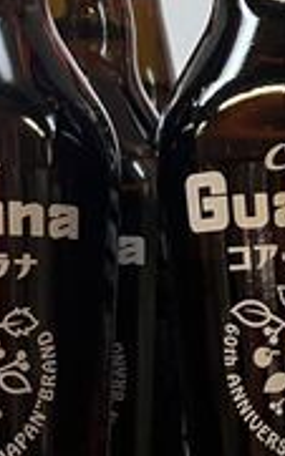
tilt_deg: -1.0
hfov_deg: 10.0
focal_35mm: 116
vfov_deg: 17.8
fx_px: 1443
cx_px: 653
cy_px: 373
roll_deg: +3.3
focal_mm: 5.1
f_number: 1.6
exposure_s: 1/50
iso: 80
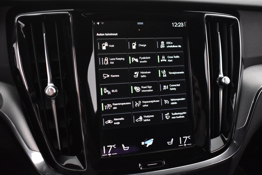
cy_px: 88
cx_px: 131
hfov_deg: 47.9
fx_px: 295
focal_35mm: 40
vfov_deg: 33.0
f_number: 4
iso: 3200
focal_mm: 27
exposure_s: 1/25
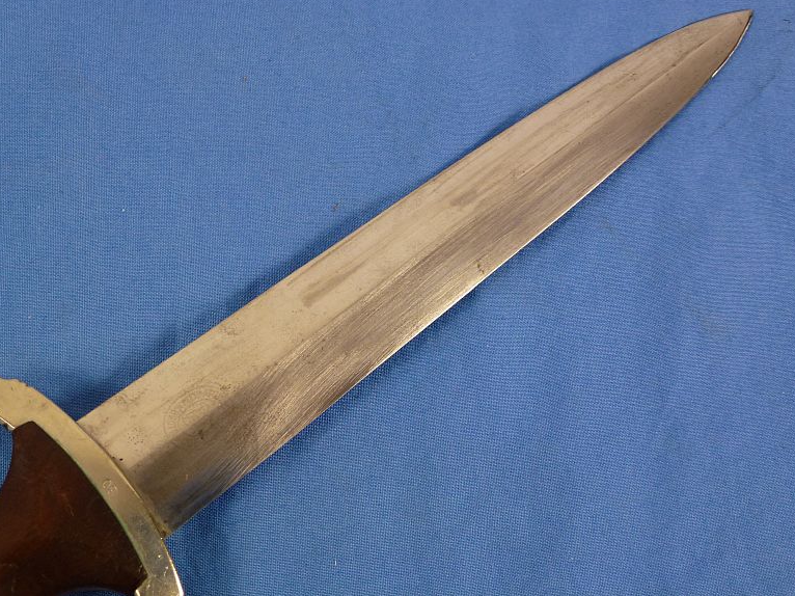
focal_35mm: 47
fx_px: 1079
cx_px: 393
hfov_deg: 40.4
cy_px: 288
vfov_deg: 30.9
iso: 200
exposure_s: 1/80
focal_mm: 8
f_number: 4
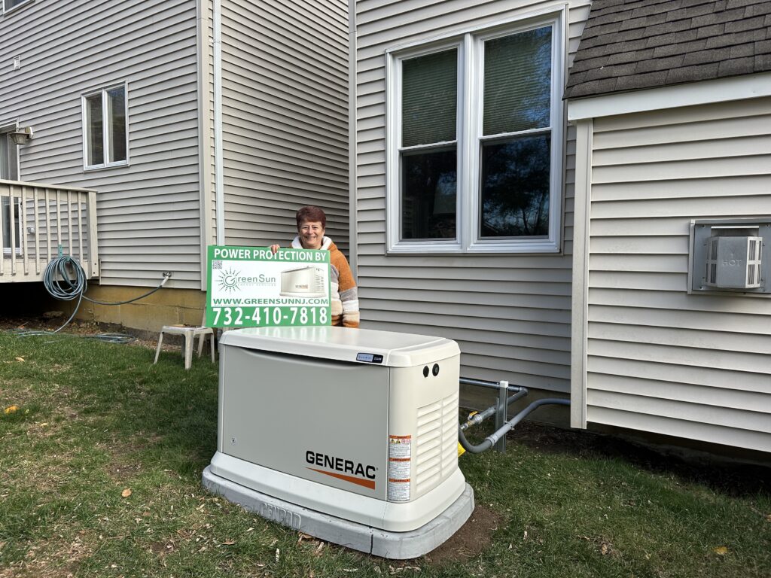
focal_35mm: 24
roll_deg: -1.9
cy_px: 289
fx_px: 535
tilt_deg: -2.6
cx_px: 386
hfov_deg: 71.6
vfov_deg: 56.8
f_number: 1.78
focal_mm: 6.86
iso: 80
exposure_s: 1/1393
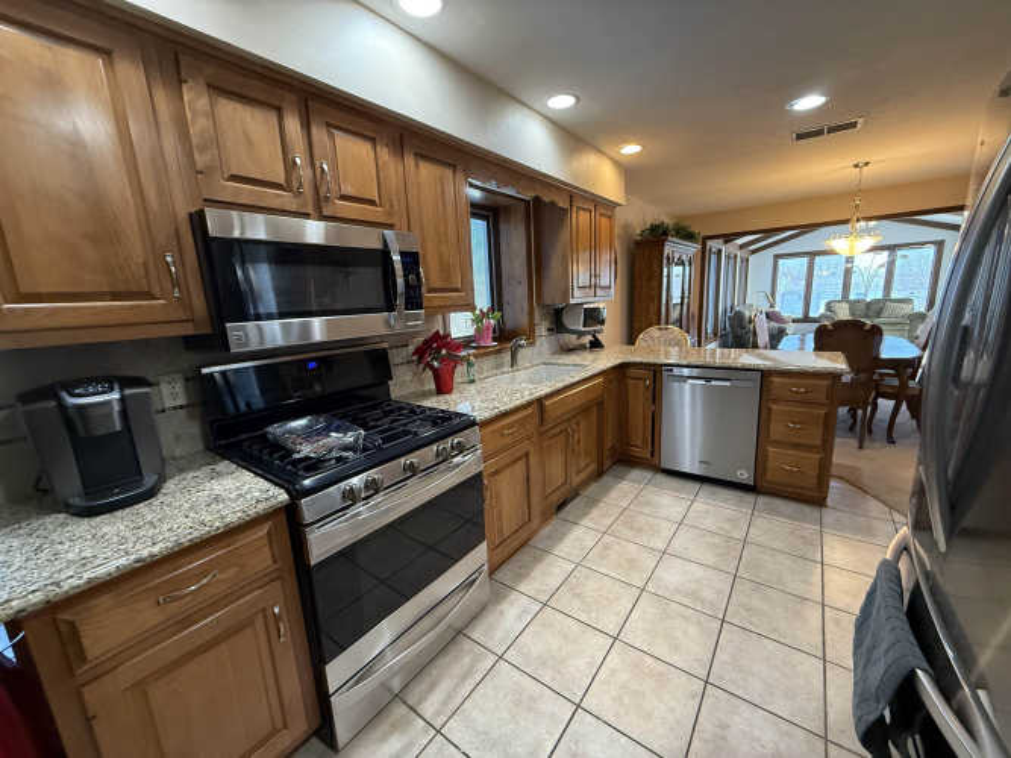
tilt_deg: -11.6
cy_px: 379
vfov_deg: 85.7
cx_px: 506
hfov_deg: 102.1
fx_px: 409
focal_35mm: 14
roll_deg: +2.9
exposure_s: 1/60
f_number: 2.2
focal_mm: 2.22
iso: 400
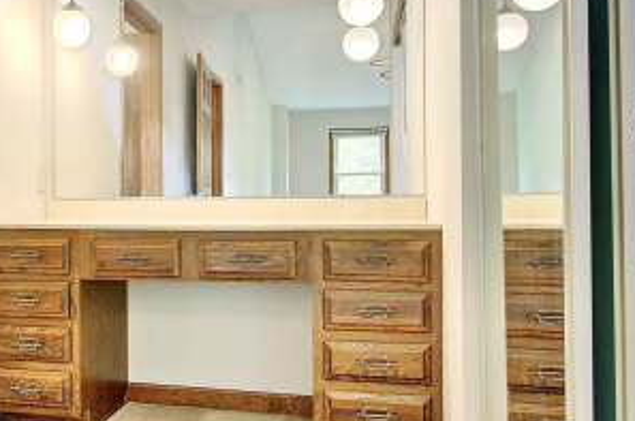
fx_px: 669
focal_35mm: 38
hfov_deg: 48.5
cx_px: 148
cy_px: 212
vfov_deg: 34.9
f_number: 8
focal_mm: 10
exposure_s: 1/2
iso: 100
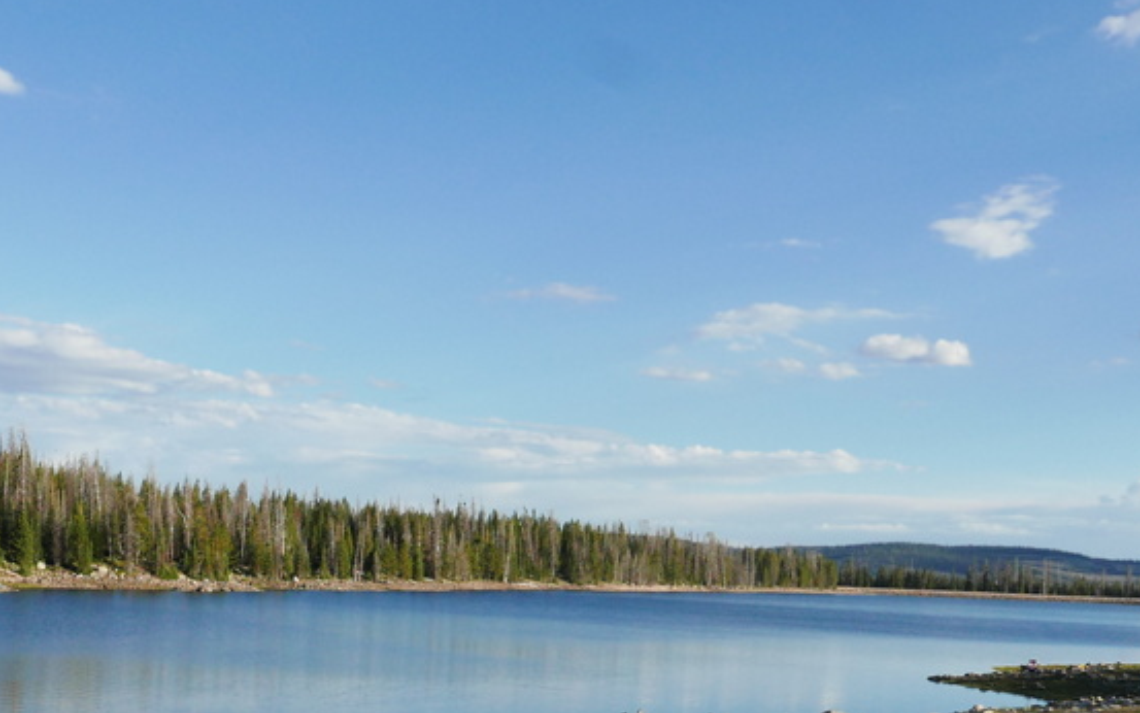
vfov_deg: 23.7
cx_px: 323
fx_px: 1647
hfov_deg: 37.5
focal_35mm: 53
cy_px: 647
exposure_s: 1/500
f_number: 5.6
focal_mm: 10.9
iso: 200
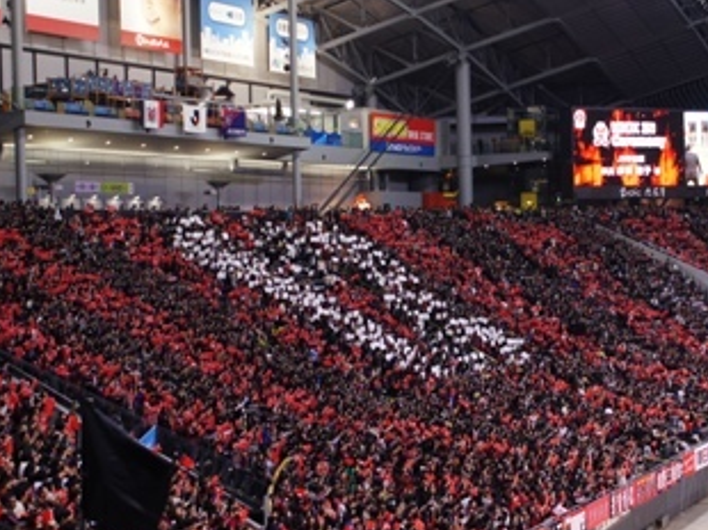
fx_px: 1424
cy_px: 283
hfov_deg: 27.9
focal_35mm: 70
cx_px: 432
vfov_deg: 21.1
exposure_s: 1/40
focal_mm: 35
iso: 800
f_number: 5.6
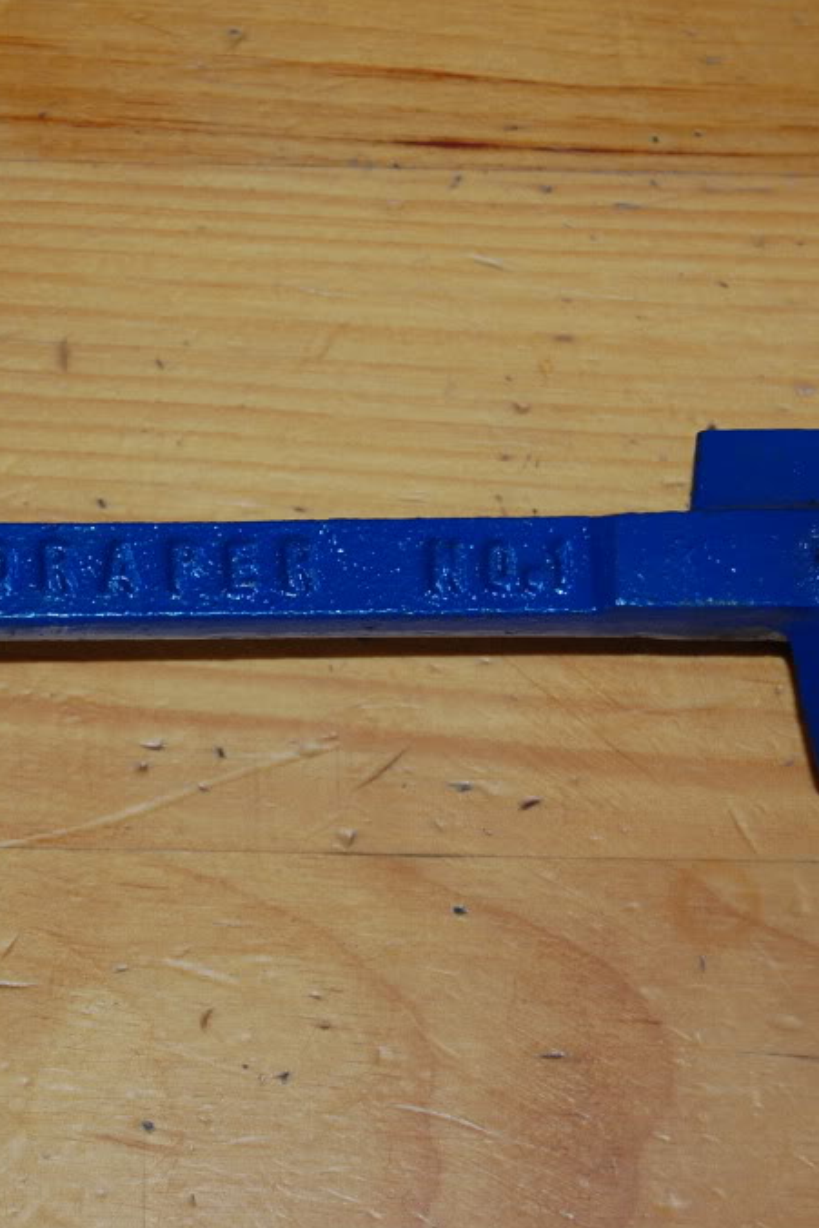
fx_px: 4255
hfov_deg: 11.0
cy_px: 614
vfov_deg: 16.4
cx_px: 270
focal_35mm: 125
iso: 400
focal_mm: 55
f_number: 5.6
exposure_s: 1/60
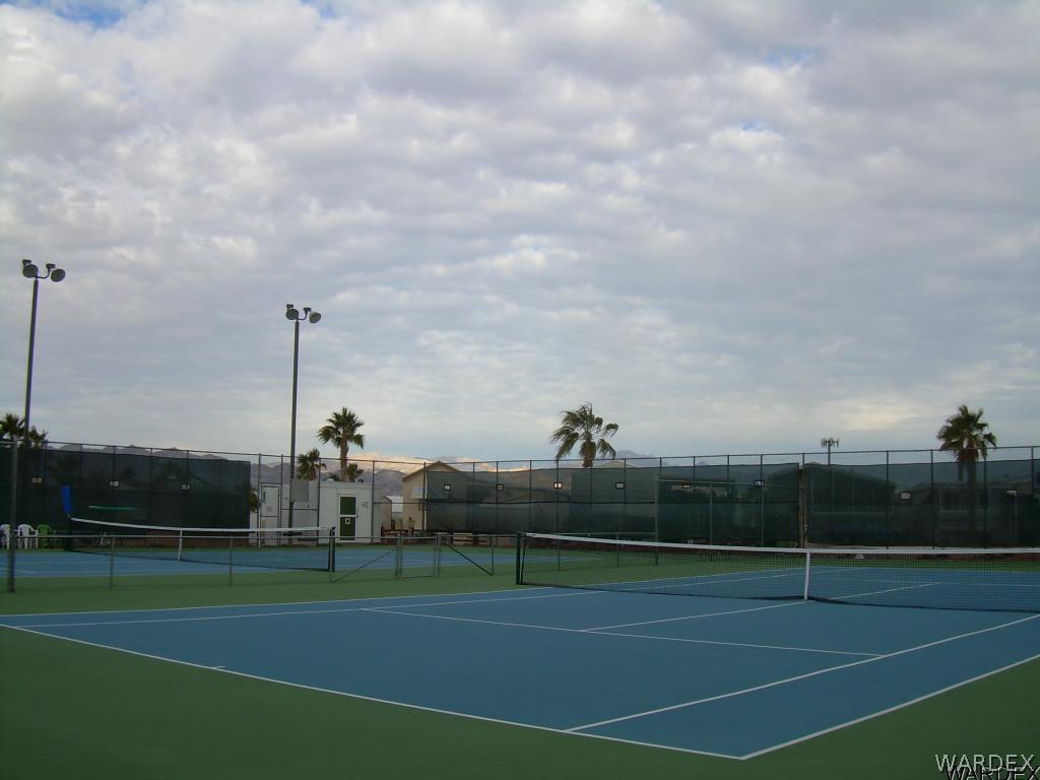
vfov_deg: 37.7
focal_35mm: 38
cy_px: 390
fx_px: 1142
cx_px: 520
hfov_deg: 49.0
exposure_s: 1/354
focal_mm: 6.3
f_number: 4.6
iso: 50
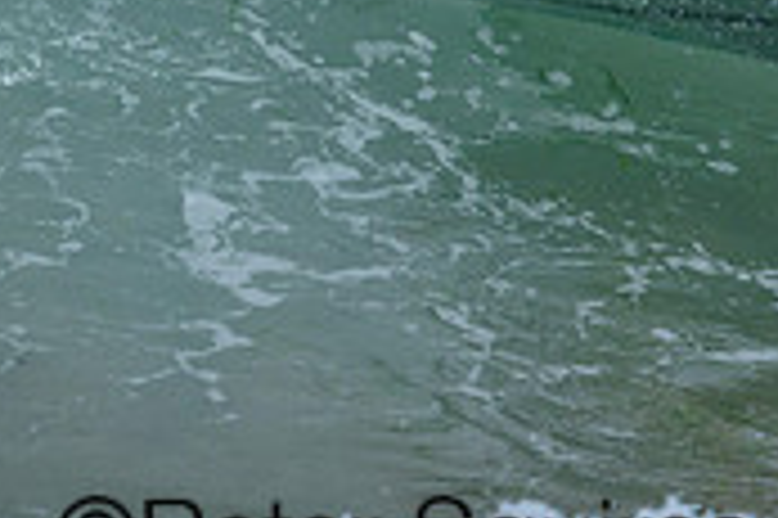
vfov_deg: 0.4
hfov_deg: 0.6
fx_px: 79366
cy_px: -379
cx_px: 294
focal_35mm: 3676
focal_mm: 800
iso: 320
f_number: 6.3
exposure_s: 1/2500
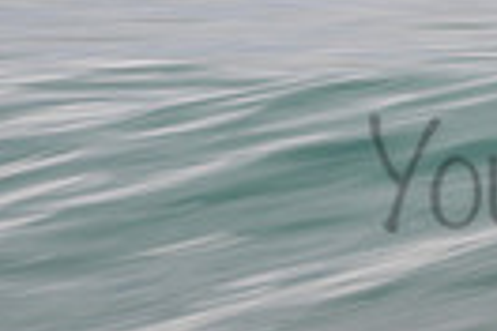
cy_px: 141
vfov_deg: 0.6
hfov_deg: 0.9
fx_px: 30315
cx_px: 757
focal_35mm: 2196
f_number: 14
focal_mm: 500
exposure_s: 1/20
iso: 64
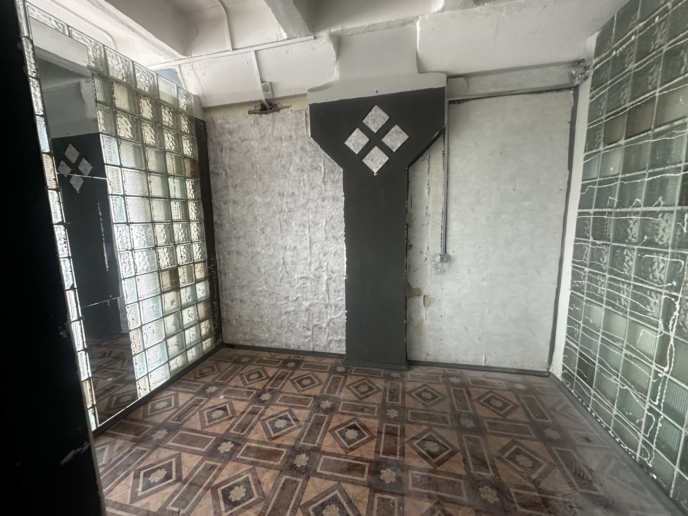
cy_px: 258
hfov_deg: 102.1
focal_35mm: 14
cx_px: 344
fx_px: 278
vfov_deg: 85.7
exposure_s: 1/60
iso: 400
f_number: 2.2
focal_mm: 2.22
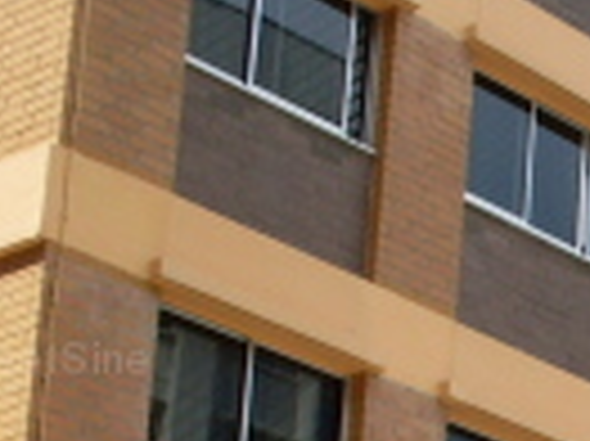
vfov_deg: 8.8
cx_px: 1126
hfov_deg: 11.3
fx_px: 2725
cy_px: 814
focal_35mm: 160
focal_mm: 6.3
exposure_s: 1/125
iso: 80
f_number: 8.4
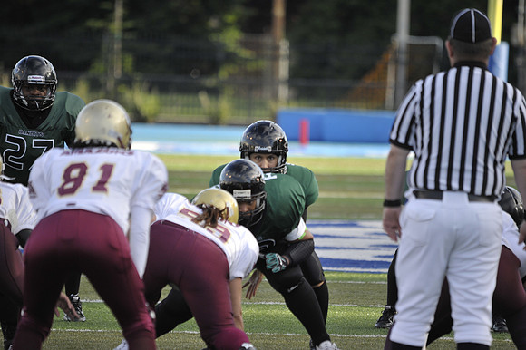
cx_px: 263
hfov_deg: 4.1
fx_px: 7301
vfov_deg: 2.7
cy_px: 175
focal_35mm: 500
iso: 1100
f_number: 6.3
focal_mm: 500
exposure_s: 1/1000
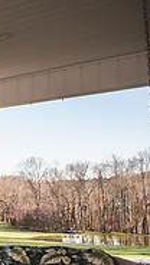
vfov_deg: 38.5
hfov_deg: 10.8
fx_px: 373
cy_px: 184
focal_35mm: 53
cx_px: -325
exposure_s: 1/400
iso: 100
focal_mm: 14
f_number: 2.8
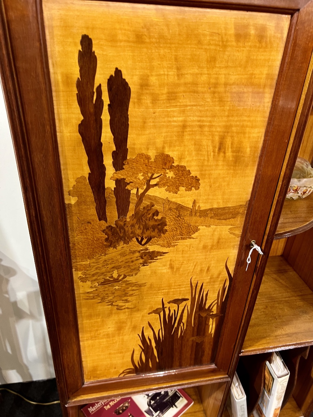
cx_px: 156
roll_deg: -2.4
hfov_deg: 53.1
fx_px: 313
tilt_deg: -32.0
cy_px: 208
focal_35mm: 26
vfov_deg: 67.3
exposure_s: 1/50
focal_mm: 5.7
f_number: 1.5
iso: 200
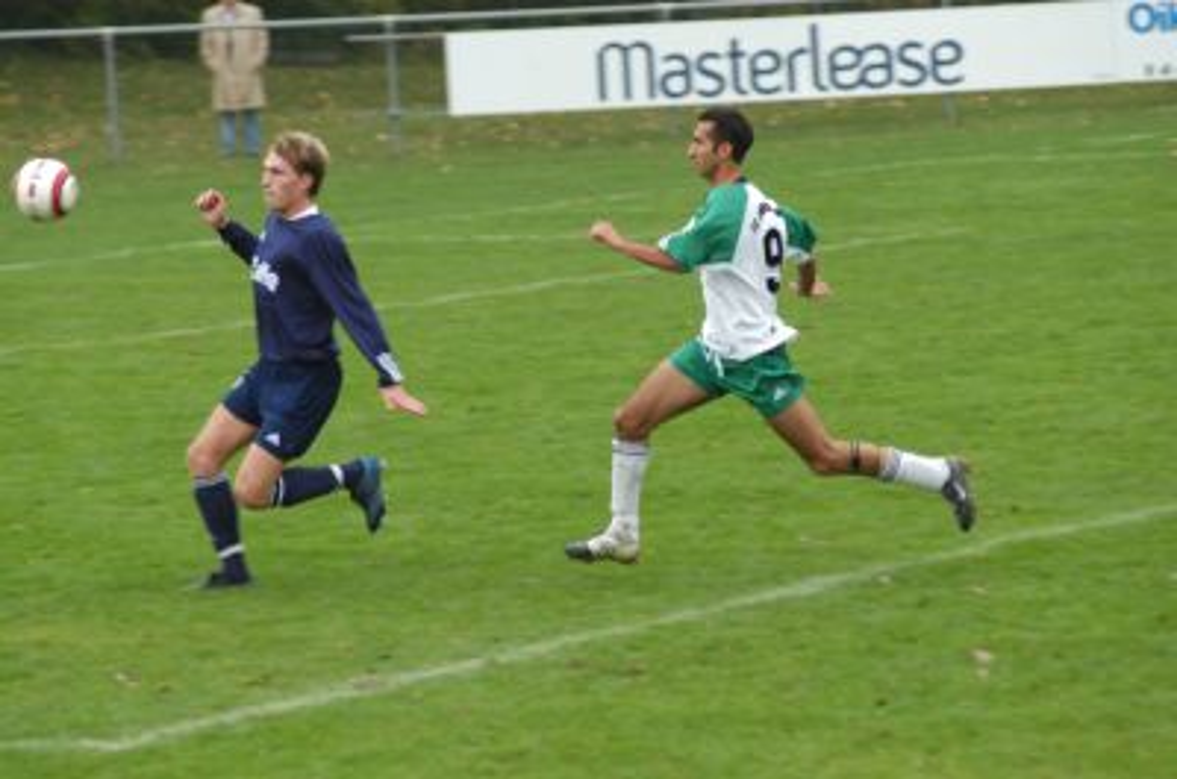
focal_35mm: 300
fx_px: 9789
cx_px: 588
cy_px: 390
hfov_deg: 6.9
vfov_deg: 4.6
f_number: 4.5
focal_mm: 200
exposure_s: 1/320
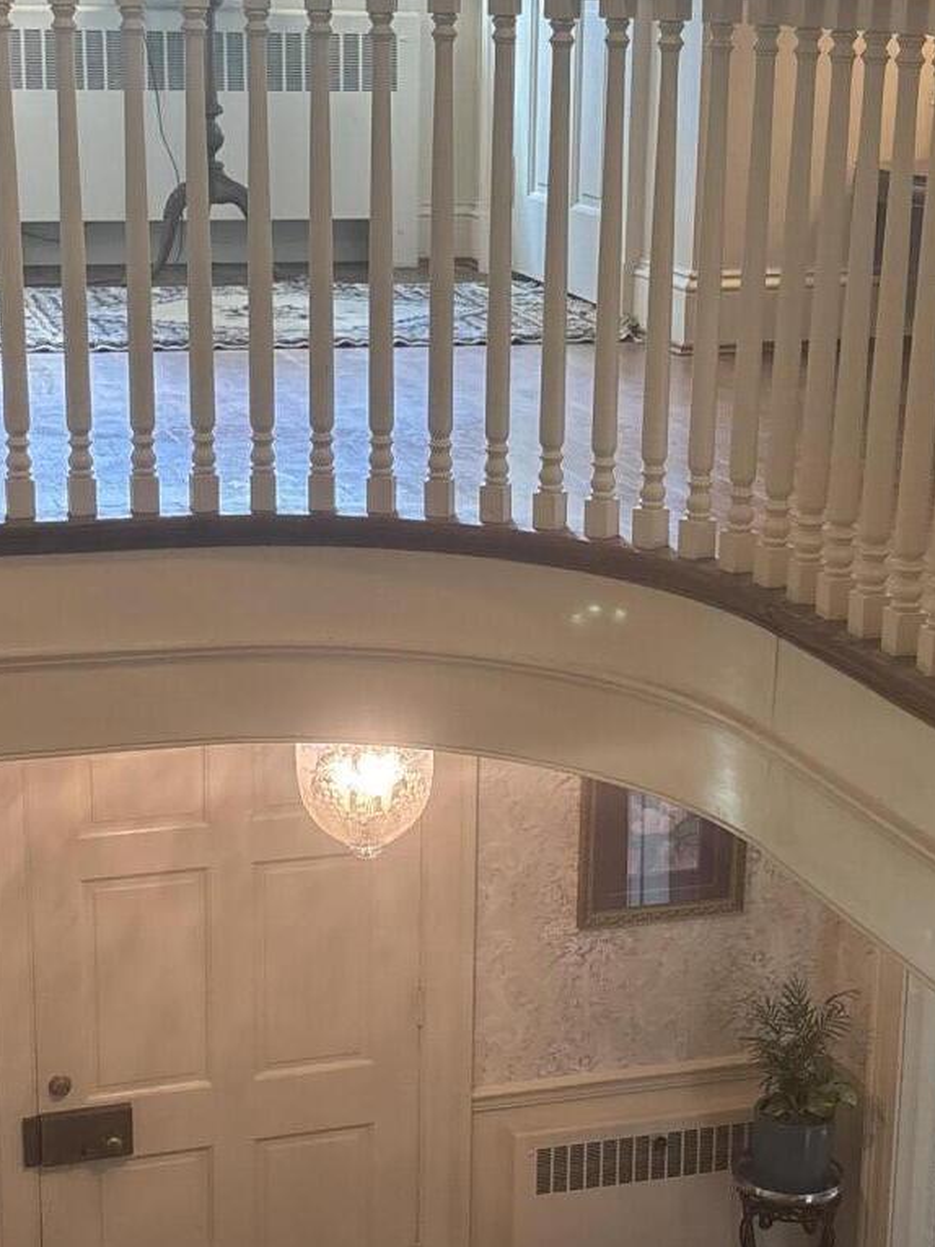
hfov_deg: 21.6
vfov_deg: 28.5
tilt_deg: -15.4
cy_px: 678
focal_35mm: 68
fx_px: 2448
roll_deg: -1.5
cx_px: 482
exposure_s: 1/60
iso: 250
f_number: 1.6
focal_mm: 5.96
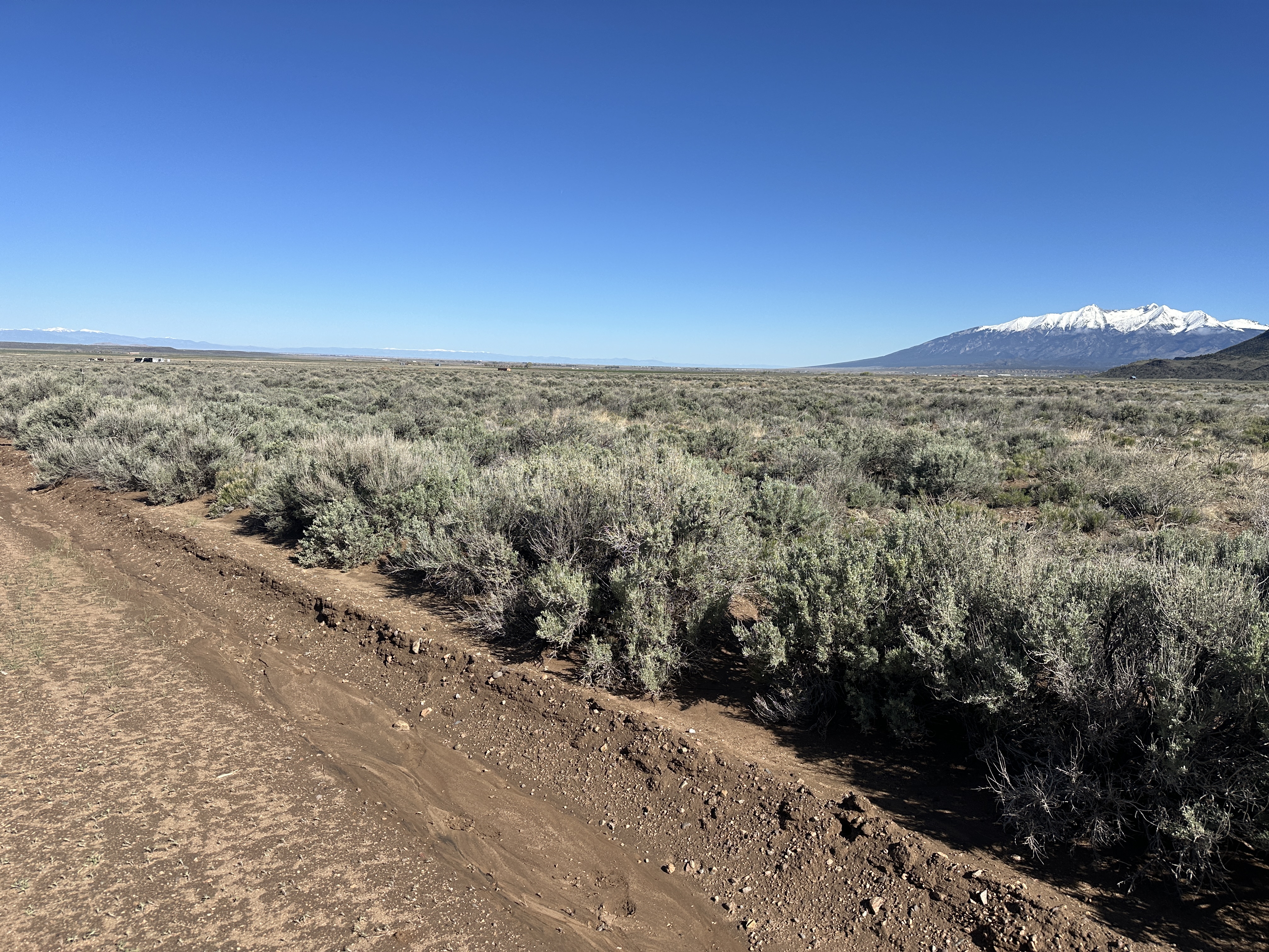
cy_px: 476
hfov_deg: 71.6
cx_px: 634
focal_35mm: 24
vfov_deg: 56.8
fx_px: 880
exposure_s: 1/6211
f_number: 1.78
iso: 80
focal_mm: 6.86
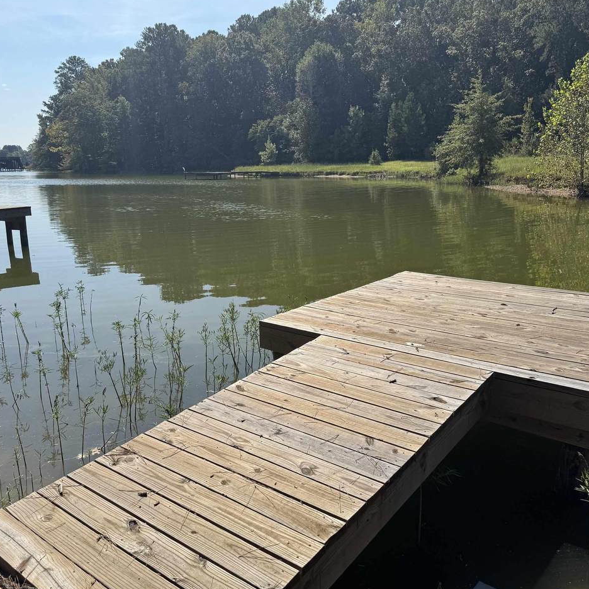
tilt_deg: -13.9
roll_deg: +0.6
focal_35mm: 29
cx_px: 284
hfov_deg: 55.6
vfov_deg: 55.6
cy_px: 294
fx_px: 558
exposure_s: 1/6410
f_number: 1.78
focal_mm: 6.76
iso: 80
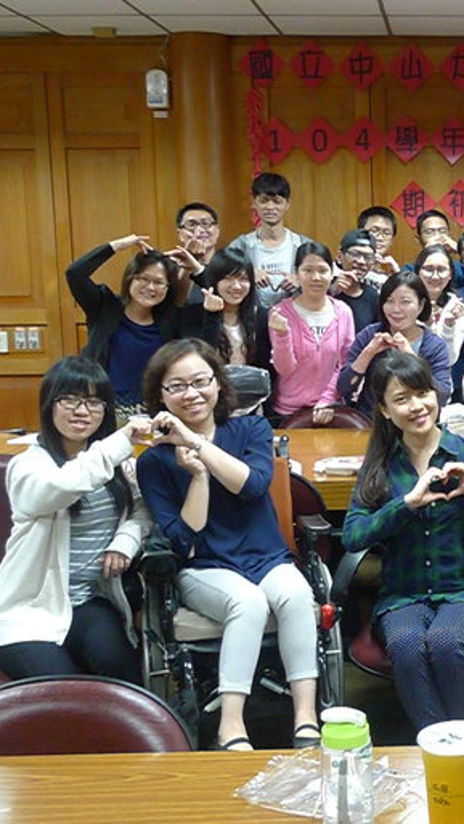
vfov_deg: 39.8
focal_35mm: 52
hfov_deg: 21.7
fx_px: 1136
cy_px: 420
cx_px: 531
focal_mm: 7.4
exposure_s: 1/60
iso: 800
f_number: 2.3
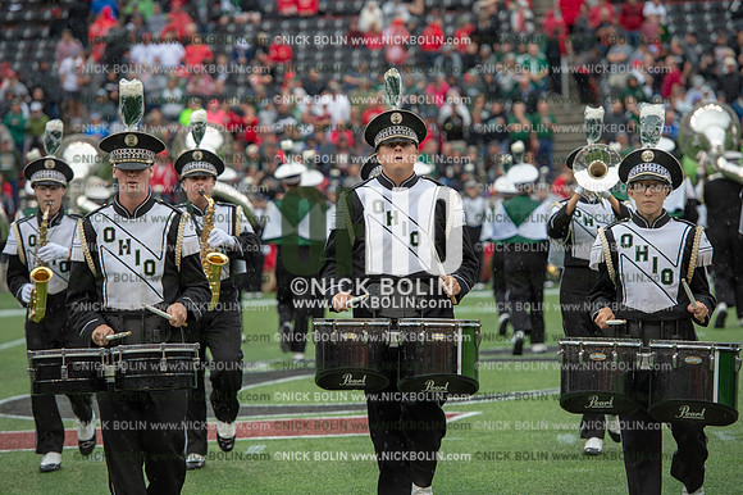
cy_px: 248
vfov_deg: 8.6
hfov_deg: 12.8
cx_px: 372
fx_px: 3300
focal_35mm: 160
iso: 400
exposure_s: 1/500
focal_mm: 160
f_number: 4
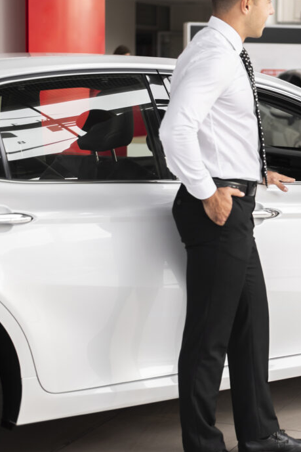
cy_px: 201
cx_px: 376
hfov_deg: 15.1
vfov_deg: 23.4
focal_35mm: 87
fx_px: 1092
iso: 200
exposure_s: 1/200
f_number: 2.5
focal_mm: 50
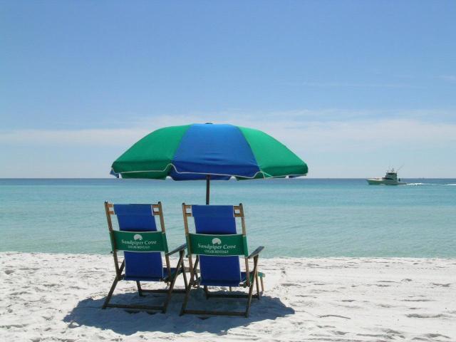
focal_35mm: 42
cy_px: 171
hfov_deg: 44.8
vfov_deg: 34.3
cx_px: 228
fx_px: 553
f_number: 7.2
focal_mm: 8.7
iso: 100
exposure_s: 1/597
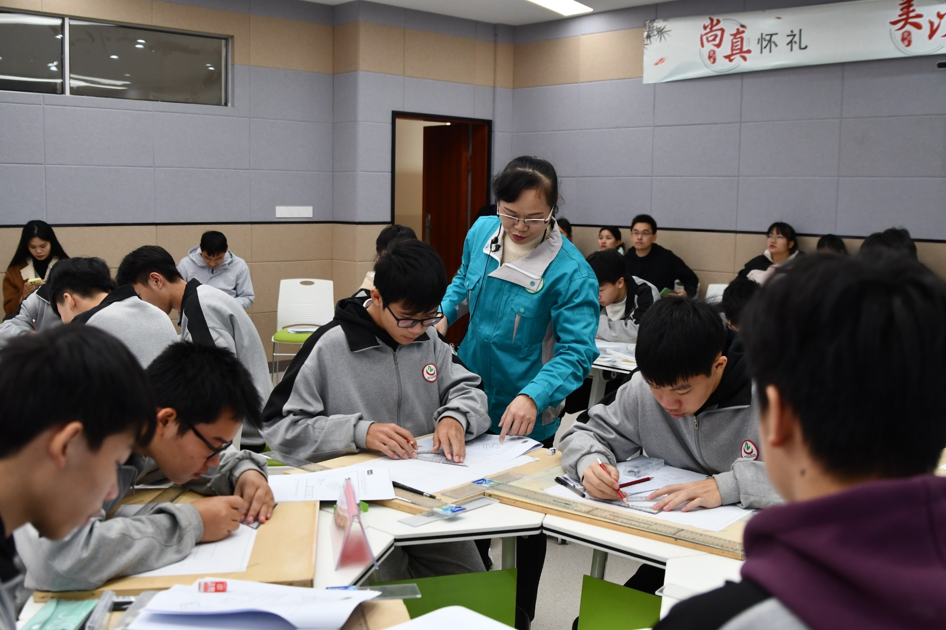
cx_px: 473
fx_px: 946
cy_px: 315
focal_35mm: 36
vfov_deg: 36.9
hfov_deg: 53.1
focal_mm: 24
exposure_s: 1/250
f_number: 2.8
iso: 720
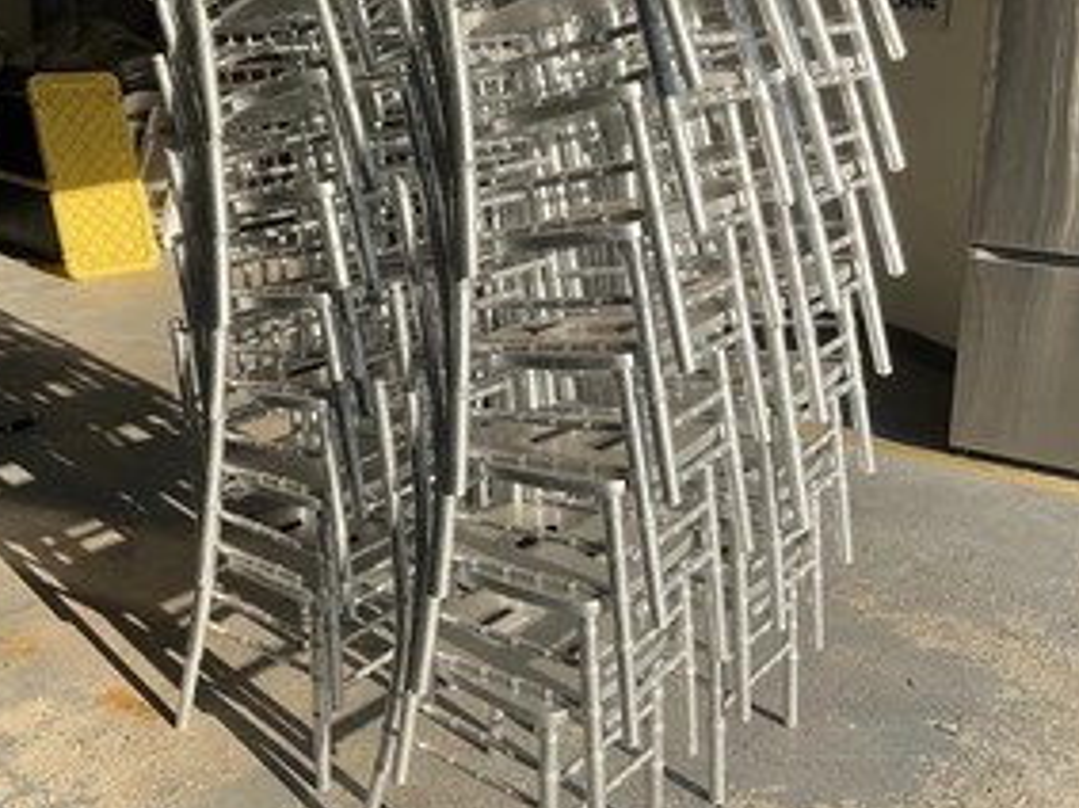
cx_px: 458
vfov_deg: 34.7
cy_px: 263
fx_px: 1277
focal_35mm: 41
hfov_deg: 45.6
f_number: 1.8
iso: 25
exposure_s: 1/1076
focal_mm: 3
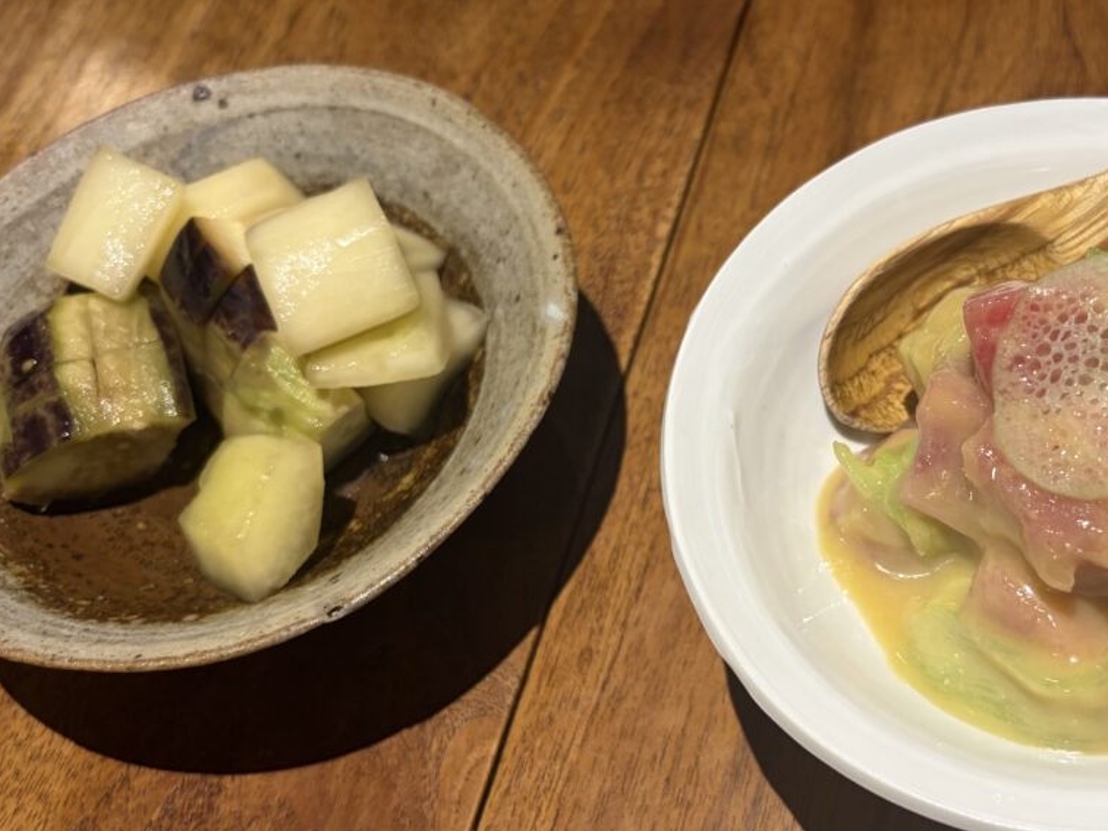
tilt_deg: -57.1
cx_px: 780
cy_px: 490
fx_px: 1408
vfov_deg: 32.8
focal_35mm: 44
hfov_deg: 42.1
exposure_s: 1/50
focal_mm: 5.96
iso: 100
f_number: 1.6
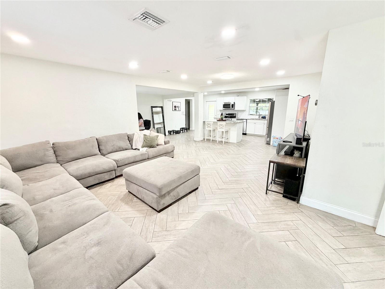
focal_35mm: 14
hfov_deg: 102.1
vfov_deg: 85.7
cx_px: 192
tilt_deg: -13.7
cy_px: 144
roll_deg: +1.0
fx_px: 156
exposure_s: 1/60
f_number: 2.2
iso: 160
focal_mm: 2.22
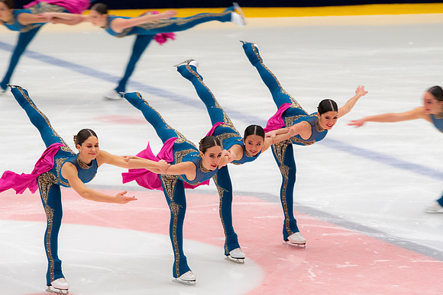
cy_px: 148
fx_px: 3323
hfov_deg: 7.6
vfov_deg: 5.1
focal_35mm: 270
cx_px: 222
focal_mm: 180
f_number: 5.6
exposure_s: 1/160
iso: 720
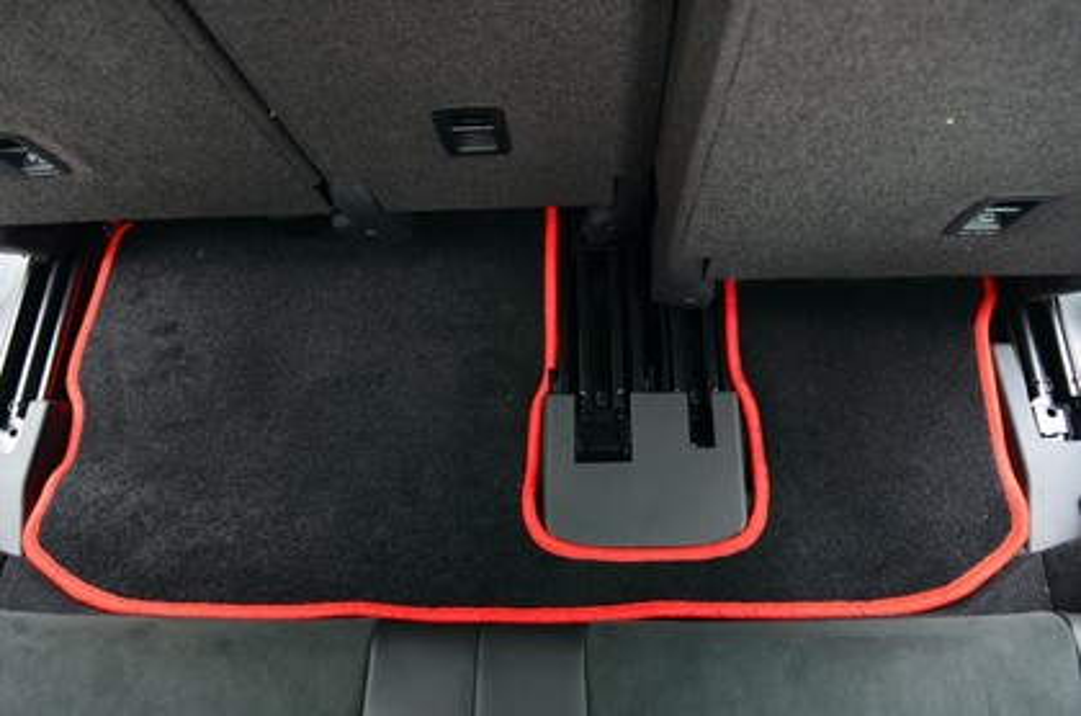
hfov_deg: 62.0
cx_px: 540
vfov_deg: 43.4
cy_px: 358
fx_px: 899
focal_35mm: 30
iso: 800
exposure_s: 1/5
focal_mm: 20
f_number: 5
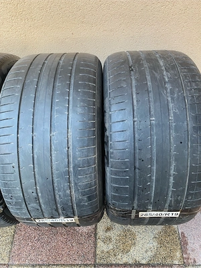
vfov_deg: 67.3
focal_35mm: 26
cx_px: 100
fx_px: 201
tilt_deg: -56.6
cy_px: 134
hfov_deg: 53.1
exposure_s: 1/91
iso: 125
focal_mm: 4.25
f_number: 1.8
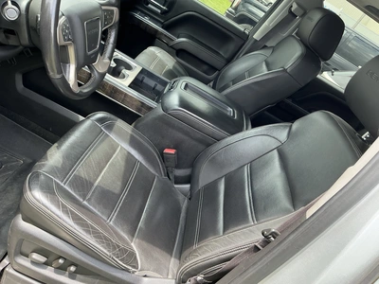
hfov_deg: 63.4
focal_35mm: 28
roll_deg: -34.1
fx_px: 307
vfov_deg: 49.7
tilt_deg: -27.7
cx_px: 190
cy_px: 142
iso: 32
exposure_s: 1/122
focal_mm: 3
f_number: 1.8
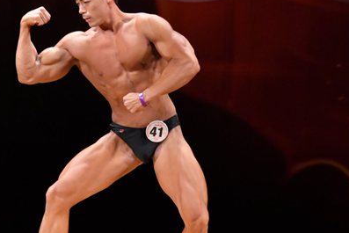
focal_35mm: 468
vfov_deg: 2.9
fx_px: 4538
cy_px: 131
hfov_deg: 4.4
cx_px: 88
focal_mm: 160
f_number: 5.6
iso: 4000
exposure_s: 1/400
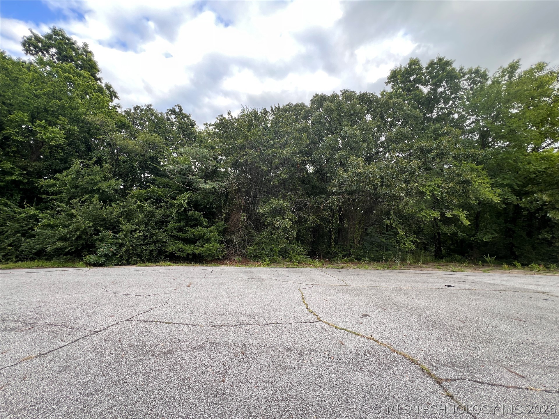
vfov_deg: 89.9
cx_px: 280
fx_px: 210
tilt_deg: +3.7
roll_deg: -1.7
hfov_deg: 106.2
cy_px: 210
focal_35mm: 13
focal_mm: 1.57
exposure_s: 1/99
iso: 32
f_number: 1.8
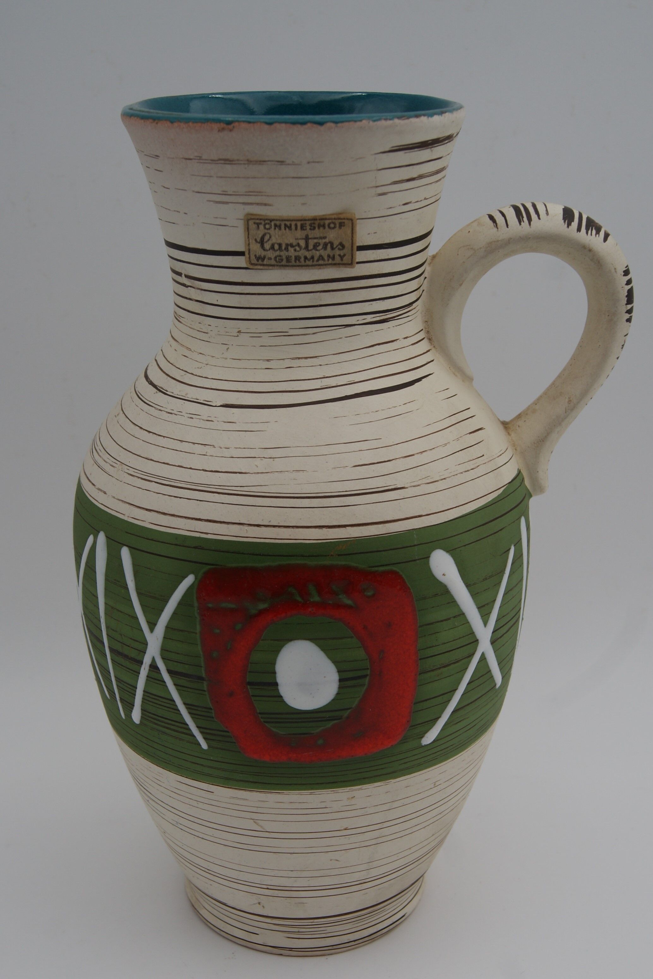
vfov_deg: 46.4
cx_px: 326
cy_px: 490
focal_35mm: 42
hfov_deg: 31.9
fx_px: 1143
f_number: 8
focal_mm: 28
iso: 100
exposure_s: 1/60
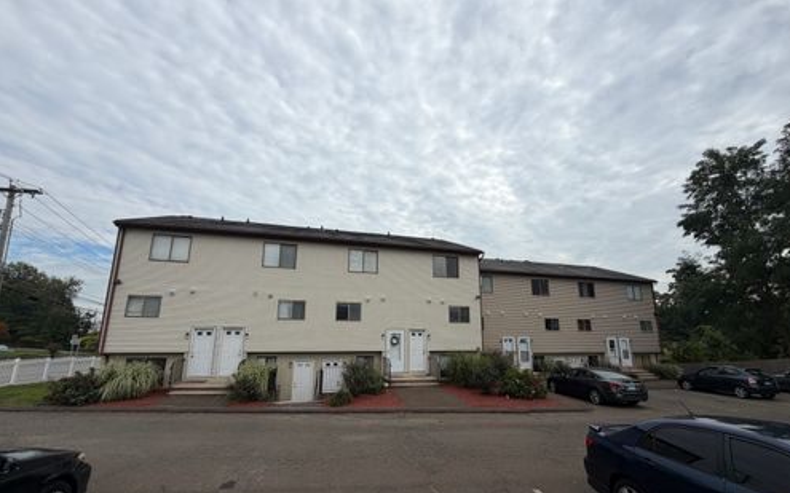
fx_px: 323
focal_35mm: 15
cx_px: 396
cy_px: 272
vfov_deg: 74.5
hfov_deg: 101.5
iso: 20
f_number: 2.2
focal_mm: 2.22
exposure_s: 1/985
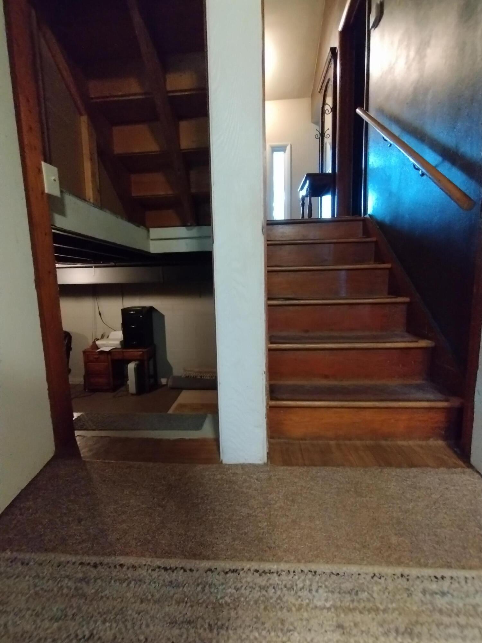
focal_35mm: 16
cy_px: 322
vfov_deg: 94.5
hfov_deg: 78.1
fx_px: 297
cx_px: 241
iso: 1600
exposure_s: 1/23.6
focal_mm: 1.66
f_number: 2.2
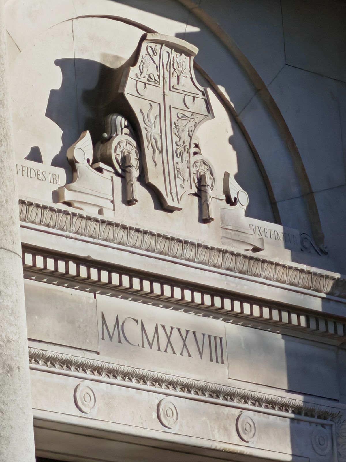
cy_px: 231
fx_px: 3332
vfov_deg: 7.9
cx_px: 173
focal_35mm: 250
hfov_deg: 5.9
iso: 50
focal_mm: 6.38
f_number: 2.4
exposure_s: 1/610
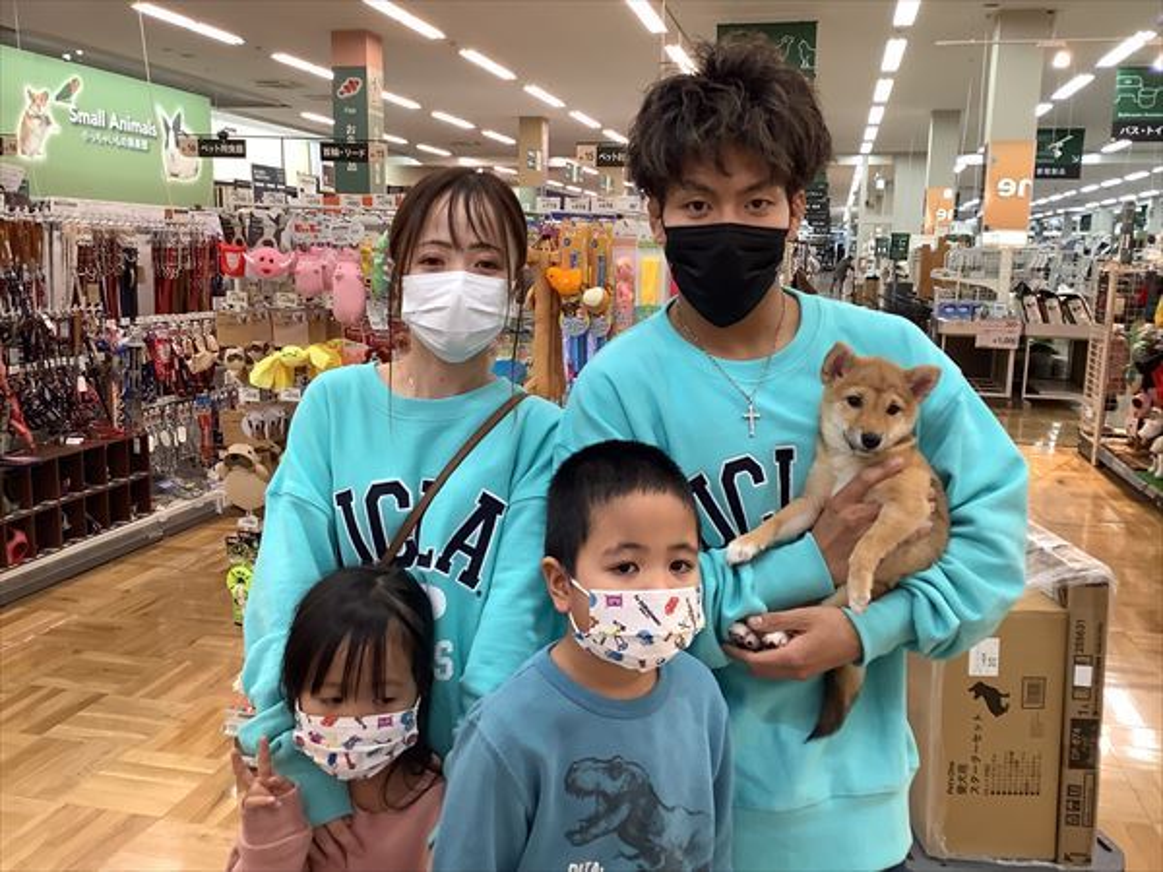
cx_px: 582
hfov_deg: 58.4
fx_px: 1042
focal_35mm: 31
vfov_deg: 45.4
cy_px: 436
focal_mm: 3.3
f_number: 2.4
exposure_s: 1/50
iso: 100
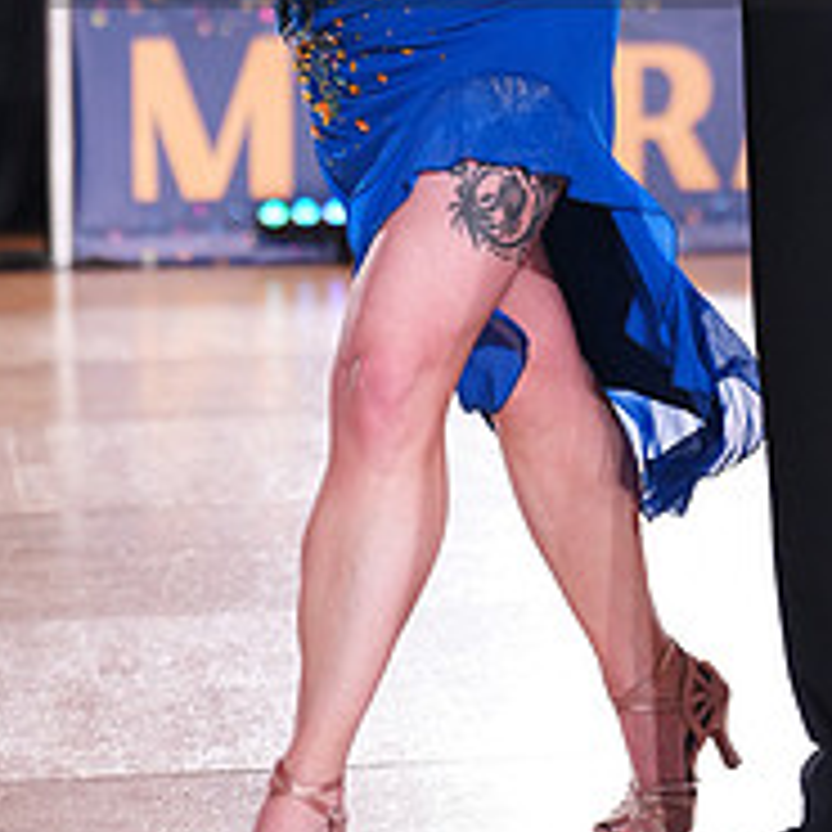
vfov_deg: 9.2
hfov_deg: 9.3
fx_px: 5085
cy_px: -139
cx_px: 668
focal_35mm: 187
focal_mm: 70
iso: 2000
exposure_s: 1/640
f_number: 2.8
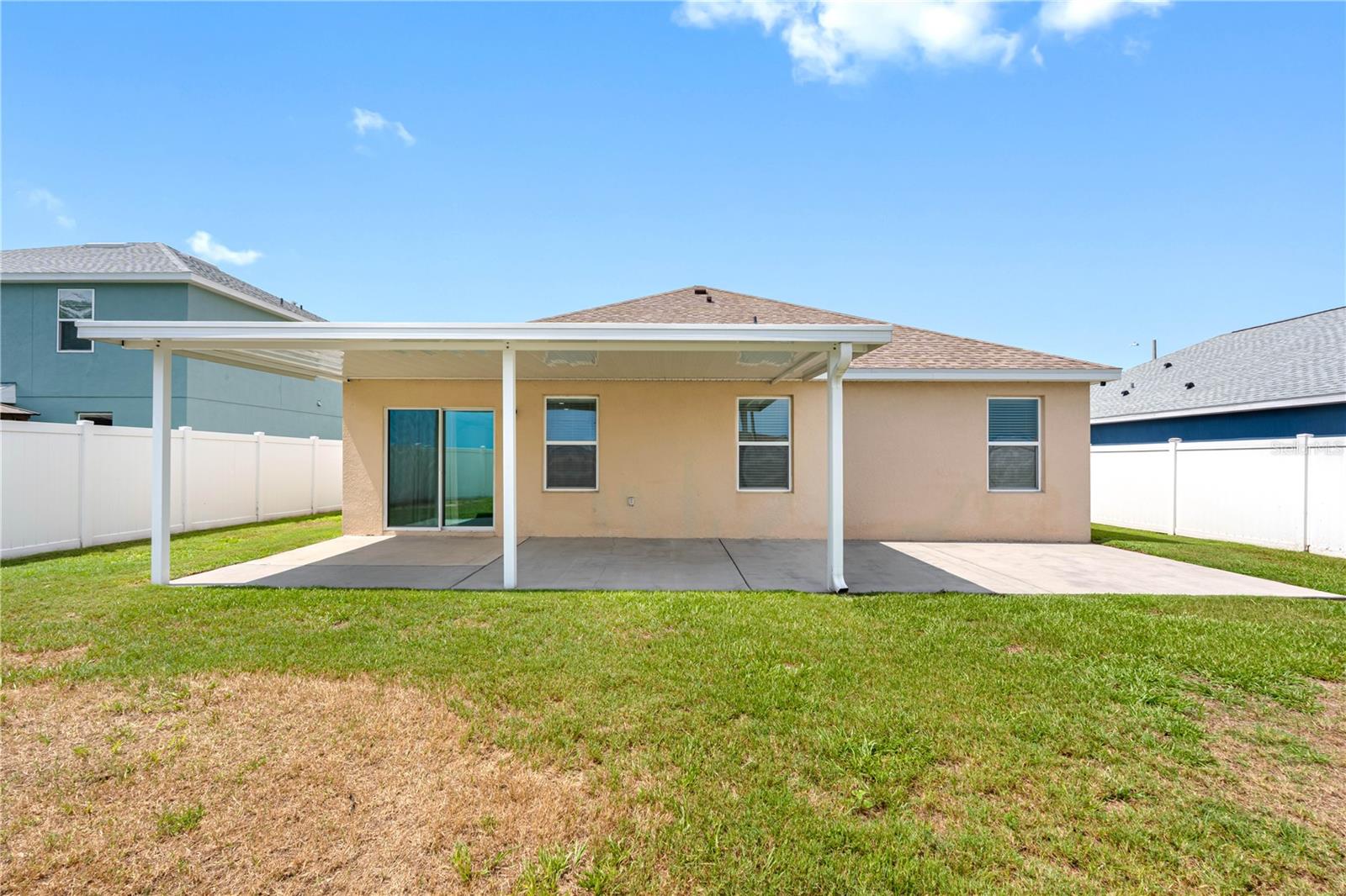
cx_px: 673
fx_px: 598
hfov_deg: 96.7
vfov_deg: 73.7
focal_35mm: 16
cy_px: 448
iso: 125
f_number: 11
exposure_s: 1/60
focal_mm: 16
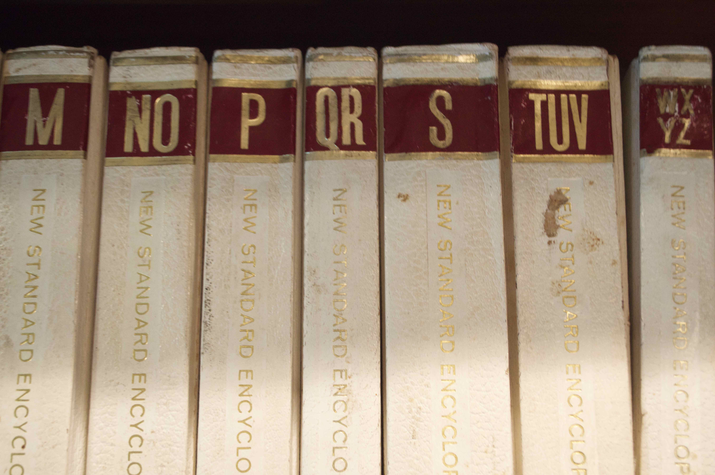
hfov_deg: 41.1
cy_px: 238
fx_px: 952
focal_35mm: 48
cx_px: 358
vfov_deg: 28.0
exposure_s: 1/15
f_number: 4.8
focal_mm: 32
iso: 1800
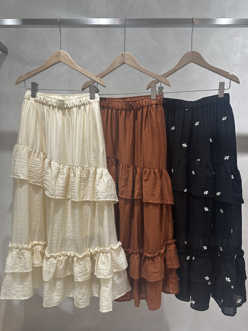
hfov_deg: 54.9
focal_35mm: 25
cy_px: 170
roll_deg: -0.8
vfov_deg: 69.4
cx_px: 129
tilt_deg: -2.0
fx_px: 239
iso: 160
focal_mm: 6.86
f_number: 1.78
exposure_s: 1/120
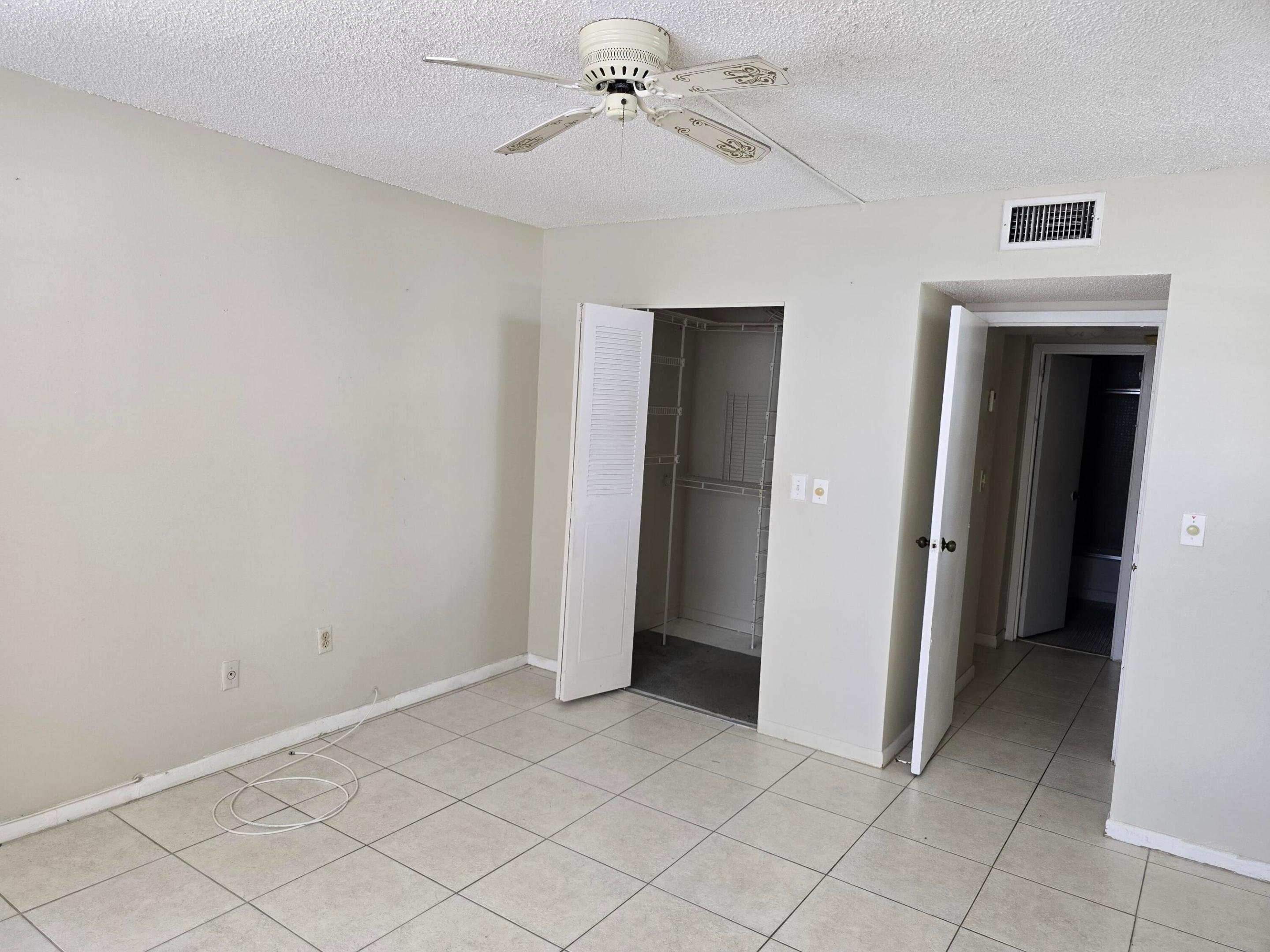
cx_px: 635
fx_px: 844
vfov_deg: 58.9
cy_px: 476
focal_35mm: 23
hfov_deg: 73.9
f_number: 1.7
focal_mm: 6.3
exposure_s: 1/180
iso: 125
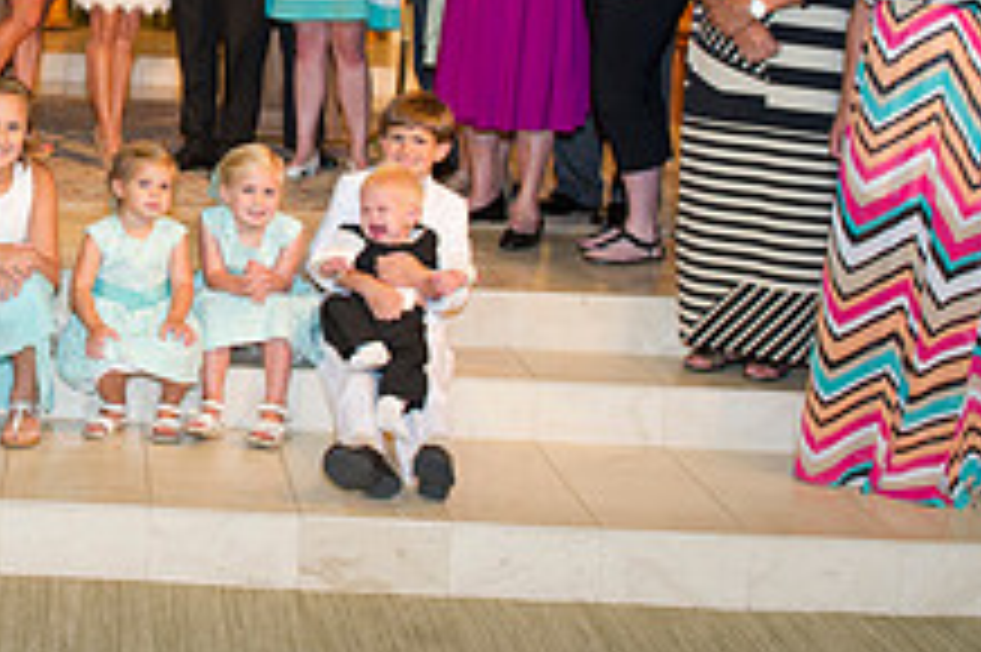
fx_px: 1743
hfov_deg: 29.7
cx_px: 40
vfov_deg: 20.6
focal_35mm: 64
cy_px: 22
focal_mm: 24
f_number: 4
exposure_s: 1/125
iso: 1250
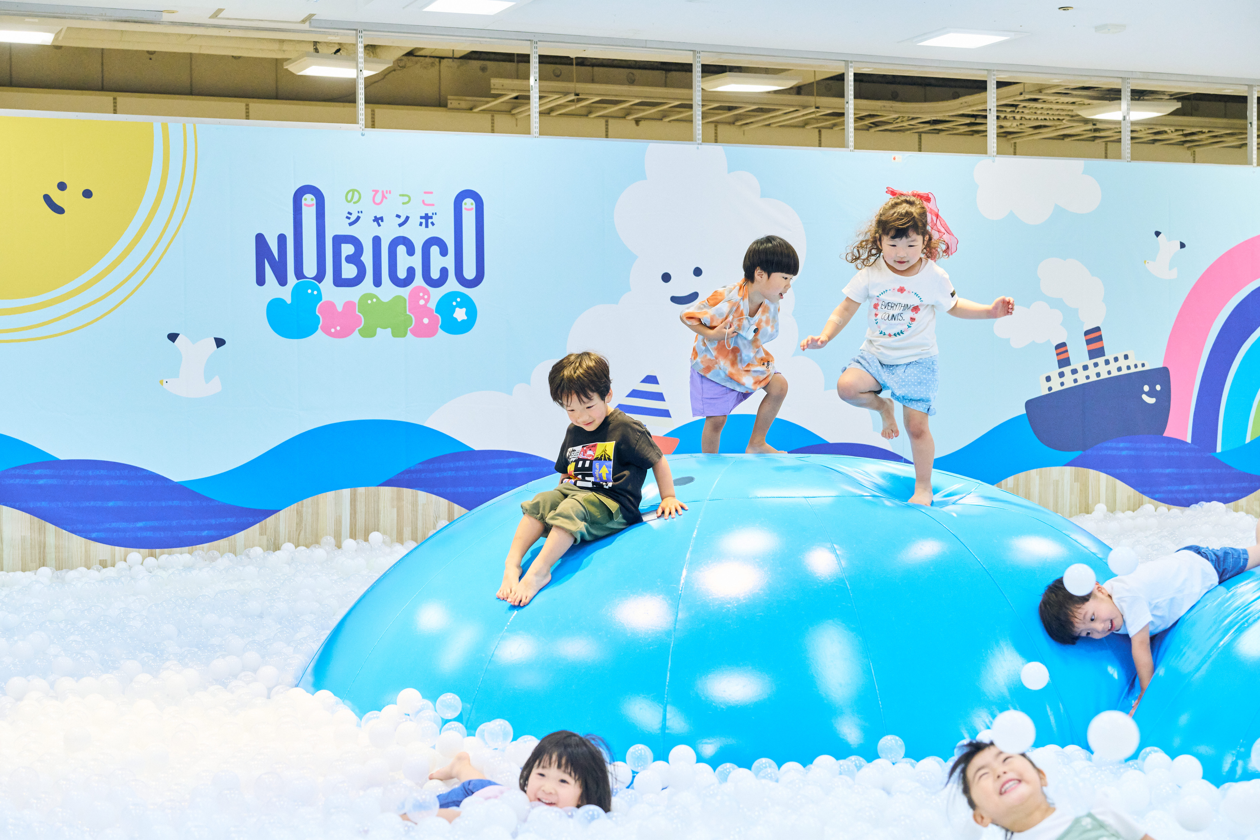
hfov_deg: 38.9
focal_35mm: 51
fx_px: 1785
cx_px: 630
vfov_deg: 26.5
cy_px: 420
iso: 2000
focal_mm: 51
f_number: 4
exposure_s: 1/640
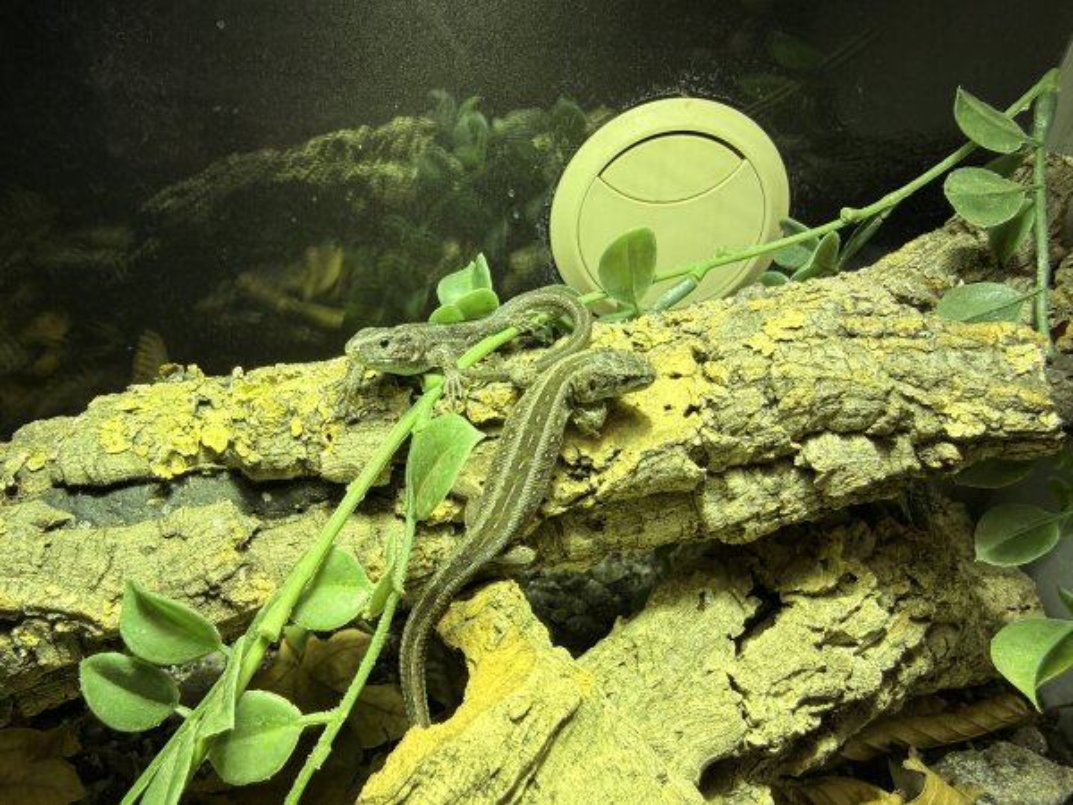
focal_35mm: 24
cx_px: 536
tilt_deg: -30.4
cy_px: 402
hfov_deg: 71.6
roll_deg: -4.5
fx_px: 744
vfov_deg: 56.8
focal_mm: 2.22
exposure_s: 1/100
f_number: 2.2
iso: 50
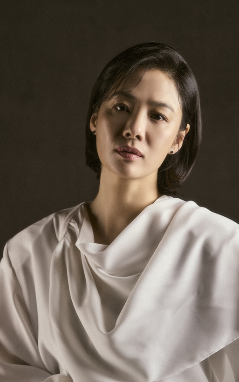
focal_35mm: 87
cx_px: 120
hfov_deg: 15.0
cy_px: 191
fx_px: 907
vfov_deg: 23.8
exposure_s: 1/250
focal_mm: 85
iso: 500
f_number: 5
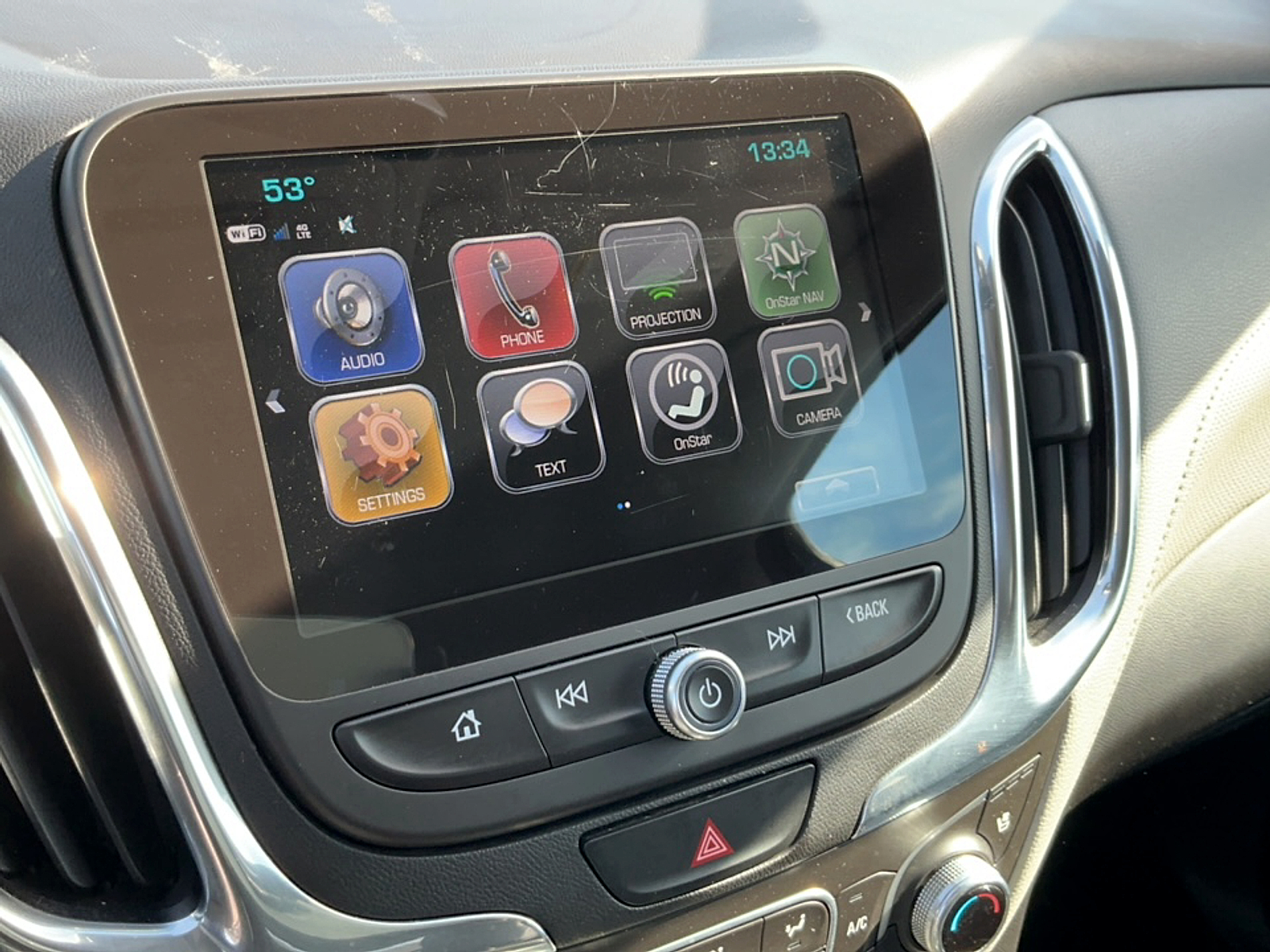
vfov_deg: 46.8
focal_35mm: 30
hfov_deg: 60.0
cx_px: 635
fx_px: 1101
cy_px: 476
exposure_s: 1/120
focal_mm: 3
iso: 32
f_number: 1.8
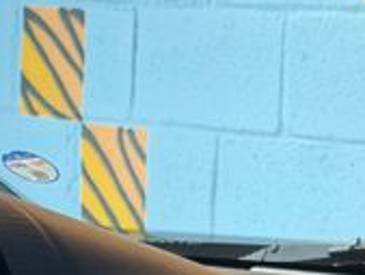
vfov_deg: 6.6
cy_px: 531
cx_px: 95
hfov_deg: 9.1
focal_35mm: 218
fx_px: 2300
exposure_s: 1/322
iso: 64
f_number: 1.78
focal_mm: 6.76
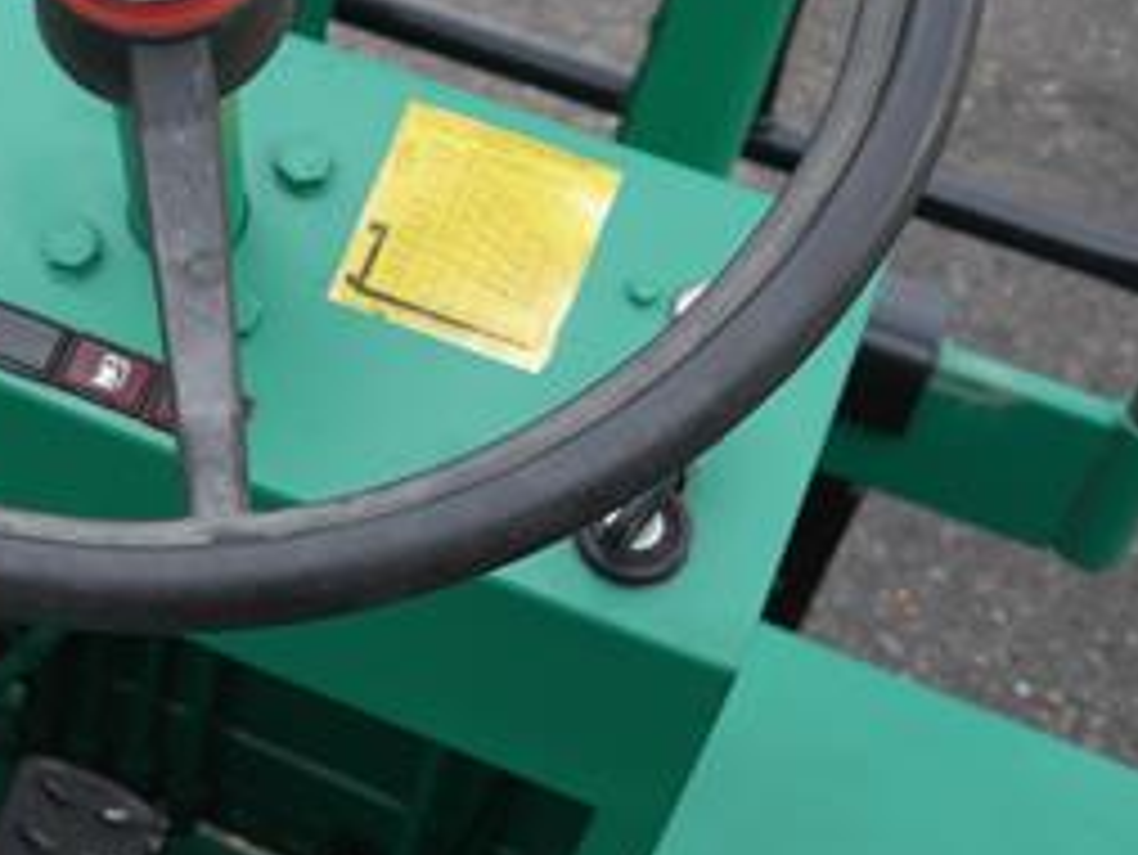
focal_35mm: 81
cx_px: -139
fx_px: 2664
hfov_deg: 22.6
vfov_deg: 18.1
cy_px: 230
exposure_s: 1/125
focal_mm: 16
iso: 100
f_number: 4
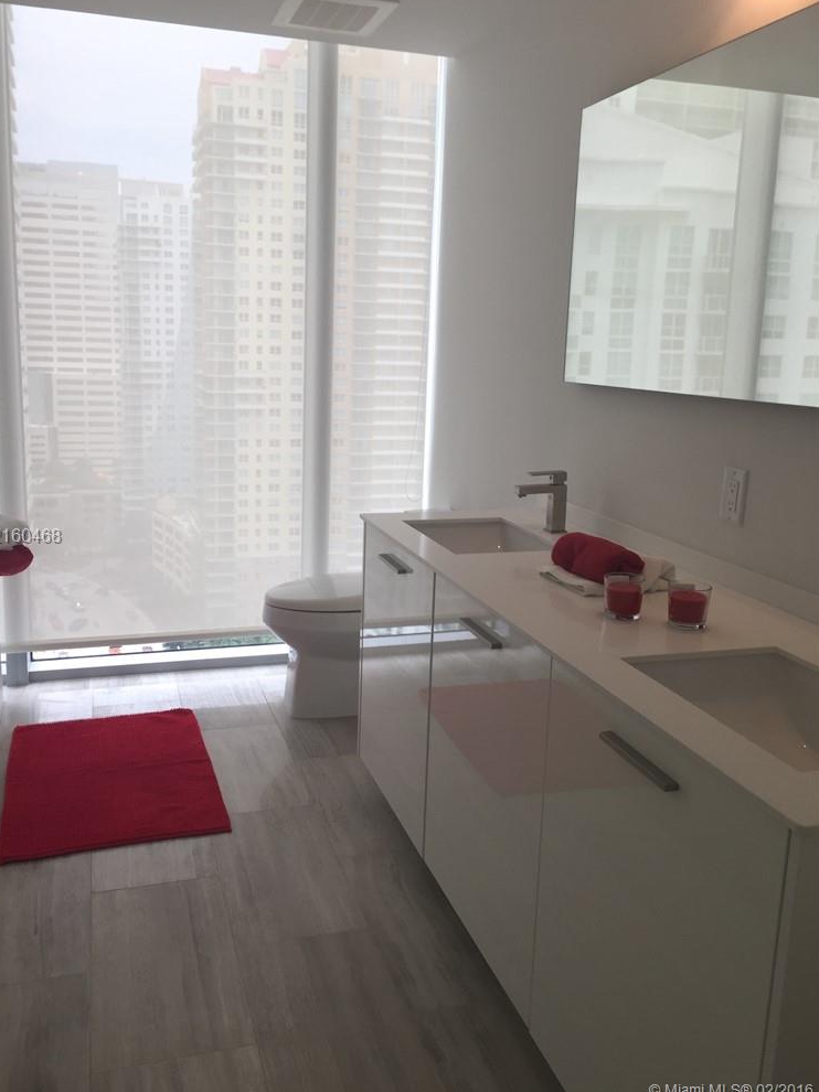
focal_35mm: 30
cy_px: 537
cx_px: 400
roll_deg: -1.8
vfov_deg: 60.0
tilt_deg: -10.3
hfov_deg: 46.8
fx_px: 947
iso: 32
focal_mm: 4.15
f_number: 2.2
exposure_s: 1/120
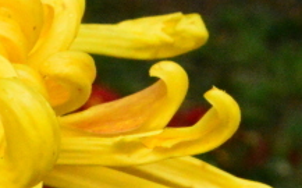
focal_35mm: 419
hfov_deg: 5.0
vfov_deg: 3.1
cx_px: -206
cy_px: 108
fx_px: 3444
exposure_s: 1/100
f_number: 18
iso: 6400
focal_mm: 58
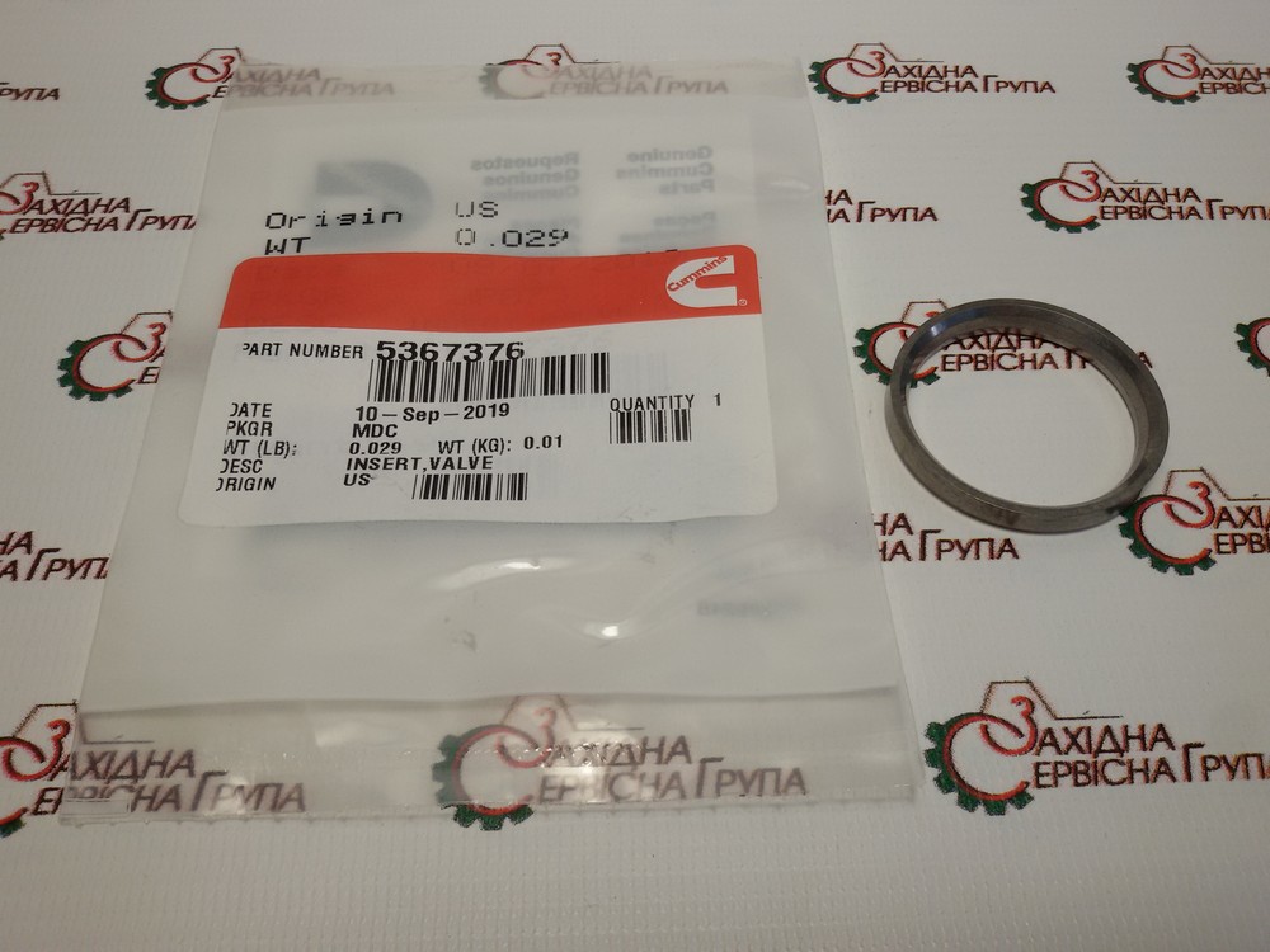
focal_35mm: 31
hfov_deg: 58.4
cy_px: 476
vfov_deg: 45.4
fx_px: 1137
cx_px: 635
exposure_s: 1/100
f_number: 2.4
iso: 40
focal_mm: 2.93
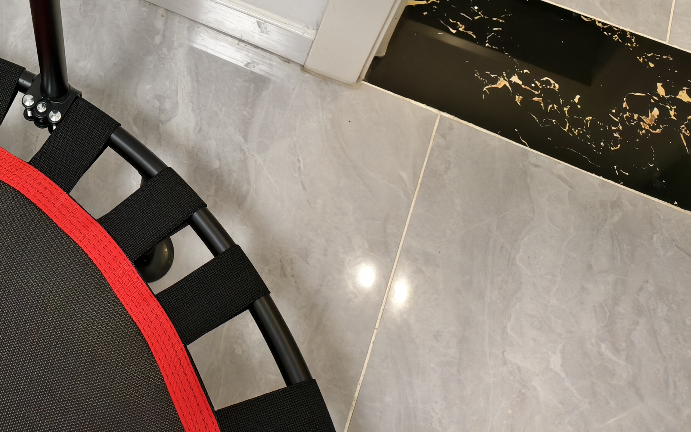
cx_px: -33
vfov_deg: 22.4
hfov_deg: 34.5
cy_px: -118
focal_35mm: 52
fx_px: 979
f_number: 1.57
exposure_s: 1/50
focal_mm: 6.54
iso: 366
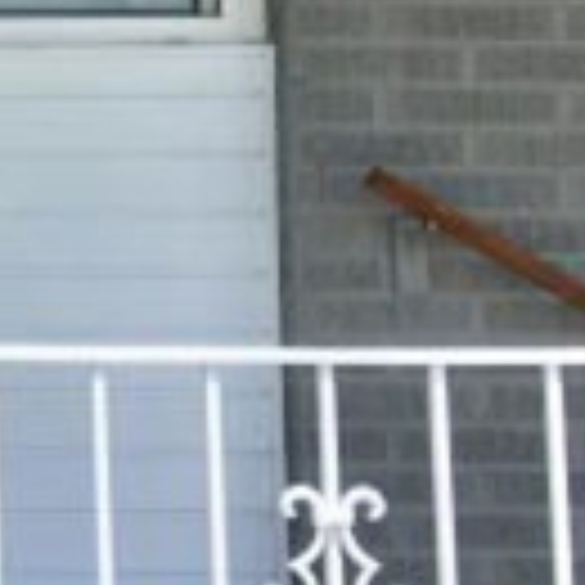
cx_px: -693
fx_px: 2409
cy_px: -50
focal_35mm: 126
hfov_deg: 11.9
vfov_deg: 13.6
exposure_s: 1/777
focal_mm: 4.15
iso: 25
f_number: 2.2
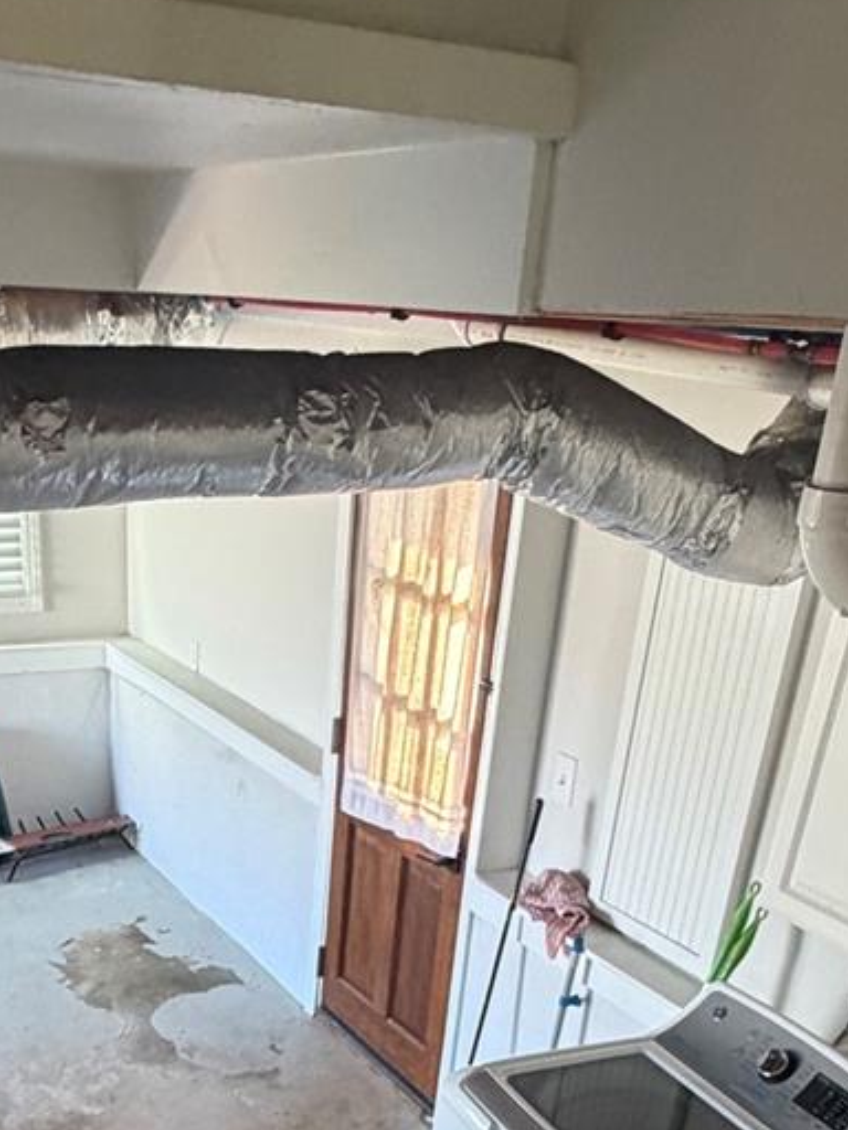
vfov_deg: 38.8
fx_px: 1372
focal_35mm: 42
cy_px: 1168
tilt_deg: -33.5
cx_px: 296
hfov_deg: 34.1
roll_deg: -3.5
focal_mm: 2.22
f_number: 2.2
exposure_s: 1/60
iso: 320
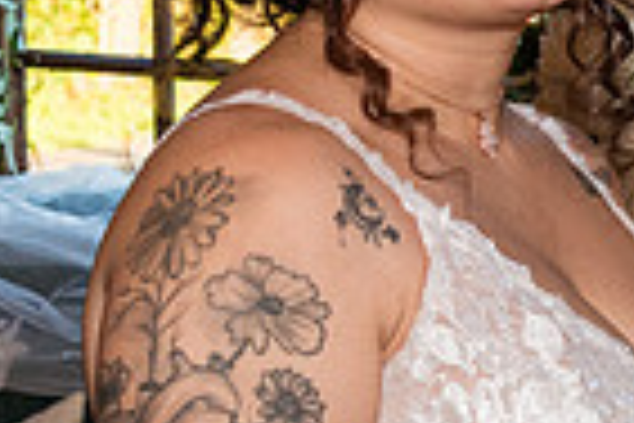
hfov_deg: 10.5
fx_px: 3293
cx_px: 1042
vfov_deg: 7.3
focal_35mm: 187
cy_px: 155
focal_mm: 44
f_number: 7.1
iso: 800
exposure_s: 1/60
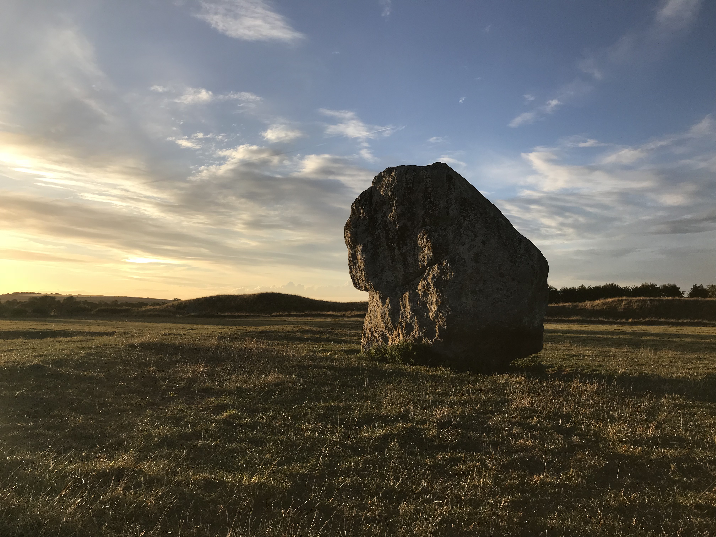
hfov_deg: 63.4
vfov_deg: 49.7
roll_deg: -1.4
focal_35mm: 28
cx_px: 358
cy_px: 268
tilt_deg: +5.4
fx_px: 579
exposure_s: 1/1312
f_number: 1.8
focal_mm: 3.99
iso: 20
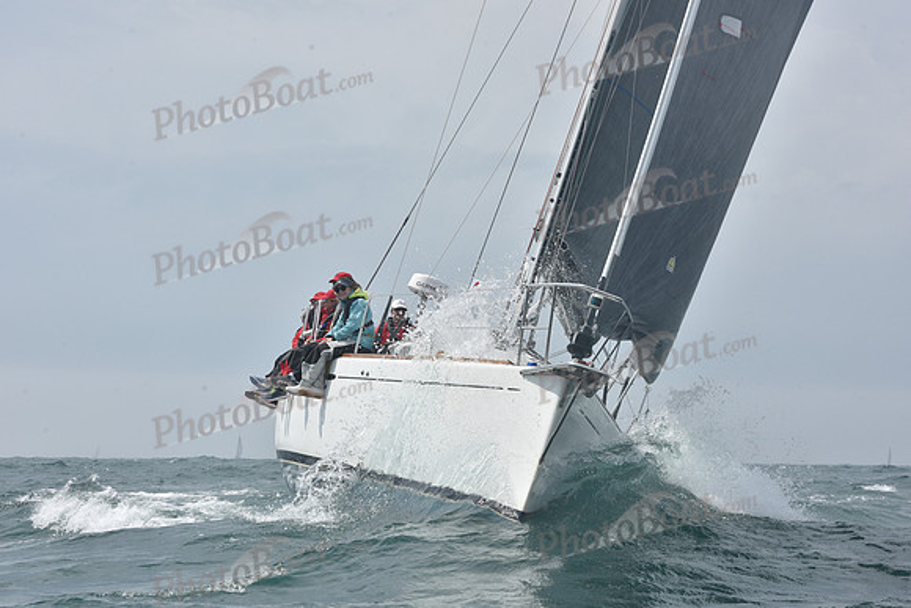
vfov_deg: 13.7
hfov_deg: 20.4
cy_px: 304
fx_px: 2531
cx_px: 456
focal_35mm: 100
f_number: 14
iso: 320
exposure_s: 1/800
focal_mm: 100
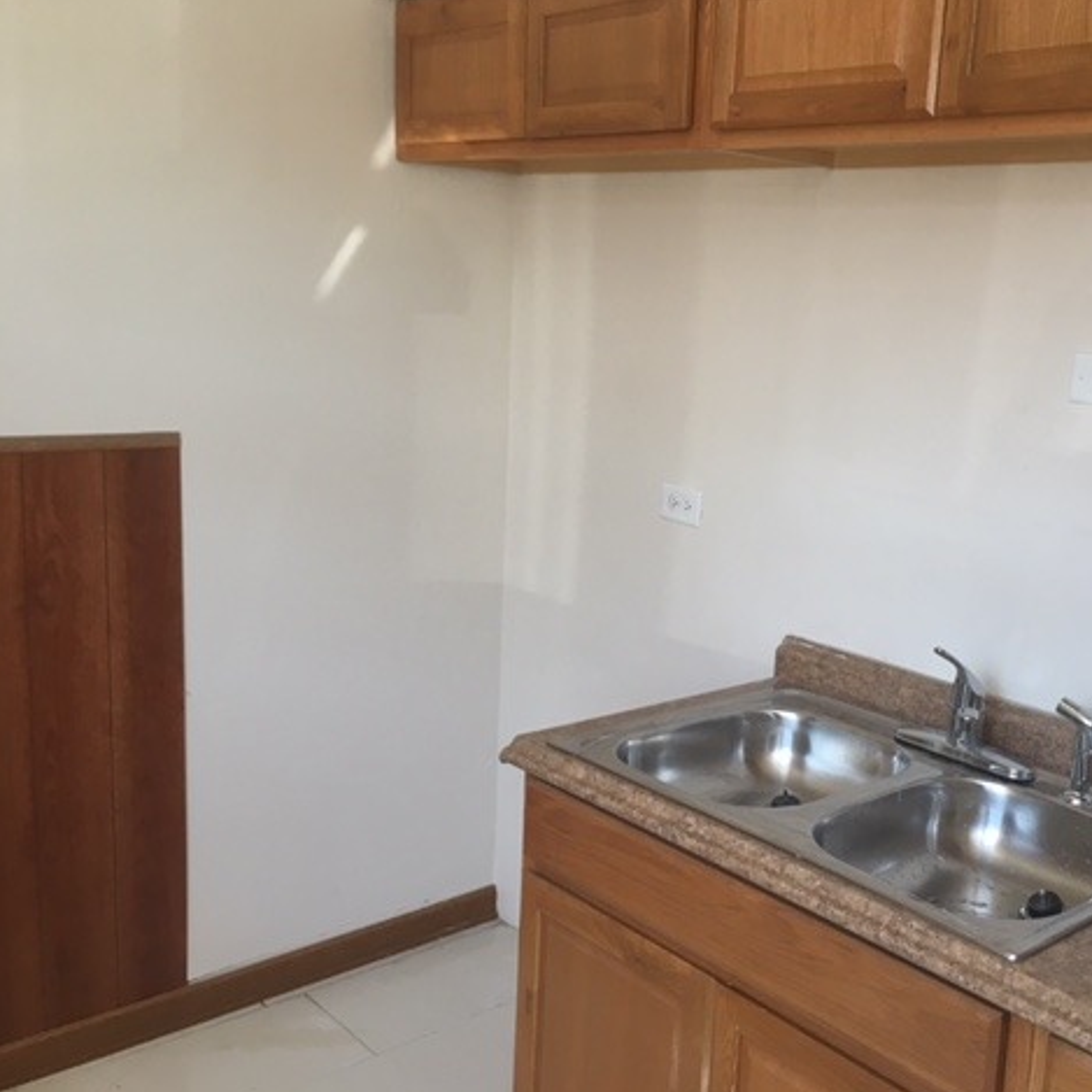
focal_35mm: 35
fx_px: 1249
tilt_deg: -9.9
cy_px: 545
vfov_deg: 47.2
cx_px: 740
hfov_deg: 46.4
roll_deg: -4.6
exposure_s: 1/30
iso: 25
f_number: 2.2
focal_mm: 4.15
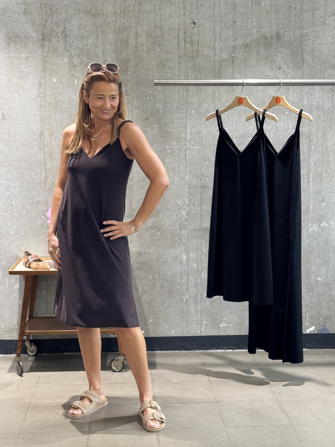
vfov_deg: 39.7
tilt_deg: -5.9
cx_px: 168
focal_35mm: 48
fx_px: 619
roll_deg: -0.2
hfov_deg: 30.3
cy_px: 224
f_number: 1.78
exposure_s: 1/100
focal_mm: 6.76
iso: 125
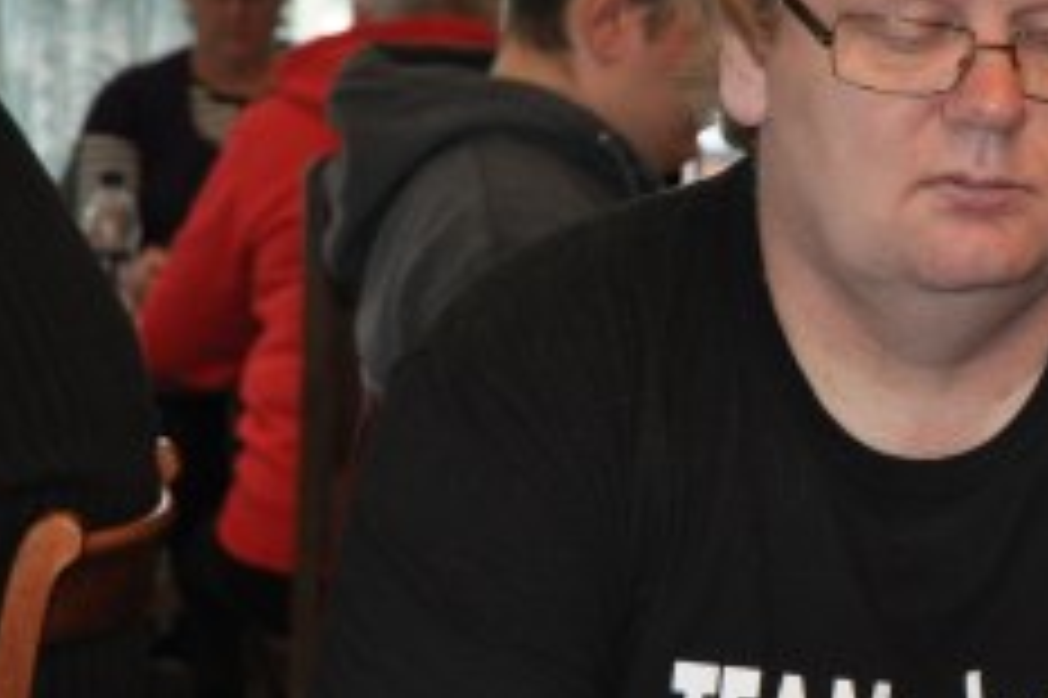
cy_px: 281
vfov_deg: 8.1
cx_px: 828
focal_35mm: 170
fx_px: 4945
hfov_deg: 12.1
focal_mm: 44
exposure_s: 1/60
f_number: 4.2
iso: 800
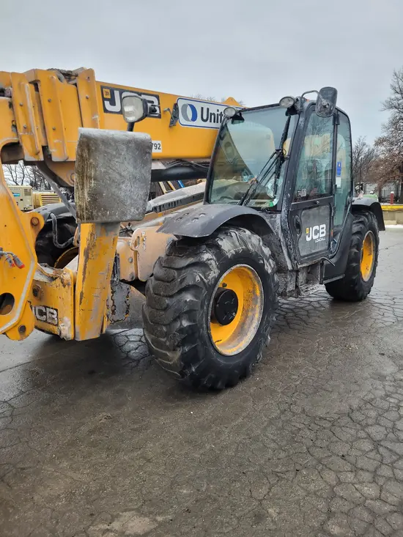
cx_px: 202
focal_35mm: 26
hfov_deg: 53.1
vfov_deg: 67.3
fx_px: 403
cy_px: 268
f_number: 1.8
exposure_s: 1/120
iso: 64
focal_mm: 5.4
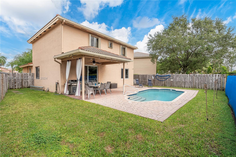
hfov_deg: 96.7
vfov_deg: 73.7
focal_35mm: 16
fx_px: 105
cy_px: 78
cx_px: 118
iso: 200
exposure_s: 1/200
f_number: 9
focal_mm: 16
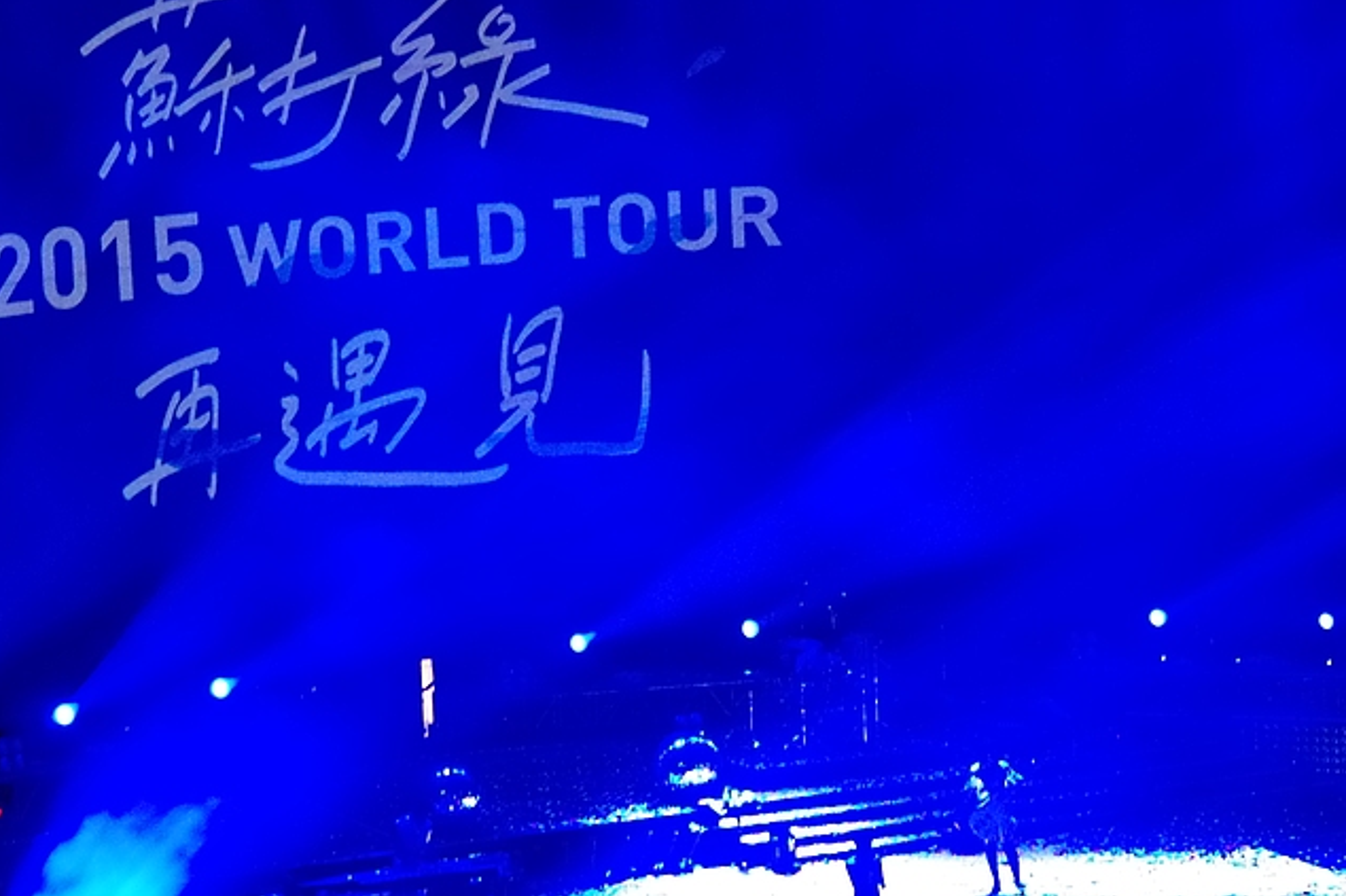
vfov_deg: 7.6
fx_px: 6765
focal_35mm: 181
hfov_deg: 11.4
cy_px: 496
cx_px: 888
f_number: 4.5
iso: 3200
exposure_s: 1/8
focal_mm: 60
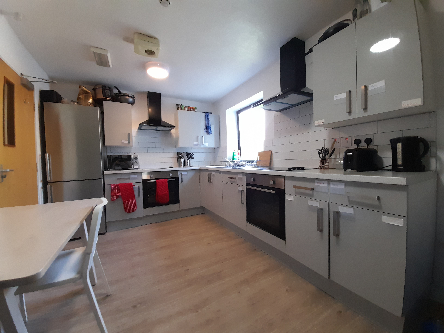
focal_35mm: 13
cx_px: 222
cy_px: 166
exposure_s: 1/50
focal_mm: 1.42
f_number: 2.2
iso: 250
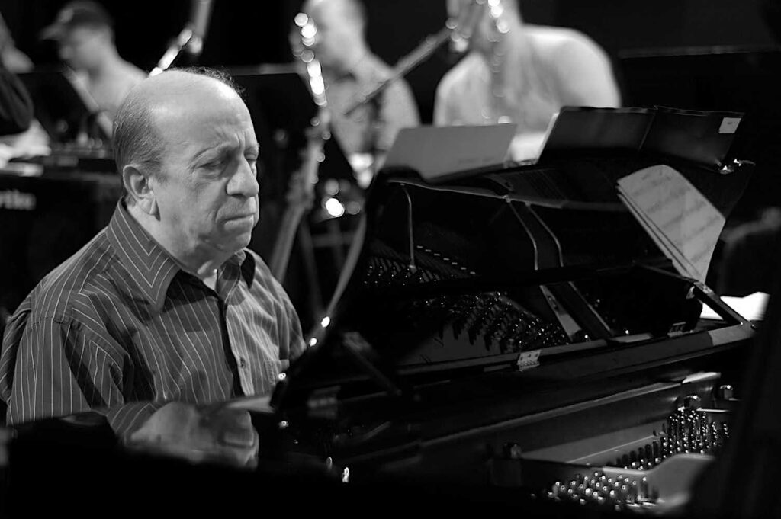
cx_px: 390
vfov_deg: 18.2
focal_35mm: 75
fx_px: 1626
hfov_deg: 27.0
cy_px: 260
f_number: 2
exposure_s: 1/100
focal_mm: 50
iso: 400
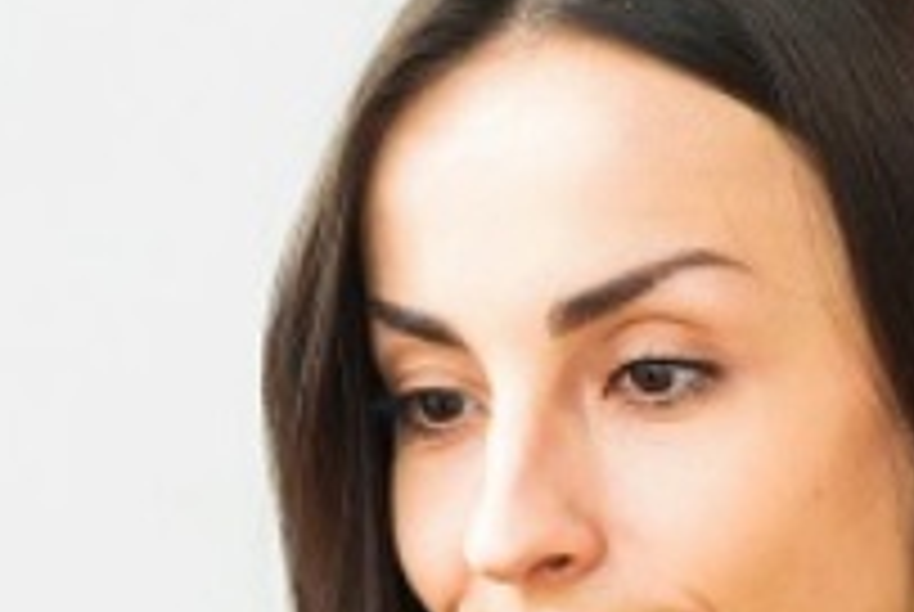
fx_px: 8162
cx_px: 320
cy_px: 878
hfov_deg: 6.4
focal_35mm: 321
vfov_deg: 4.3
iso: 160
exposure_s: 1/125
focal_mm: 85
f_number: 3.5
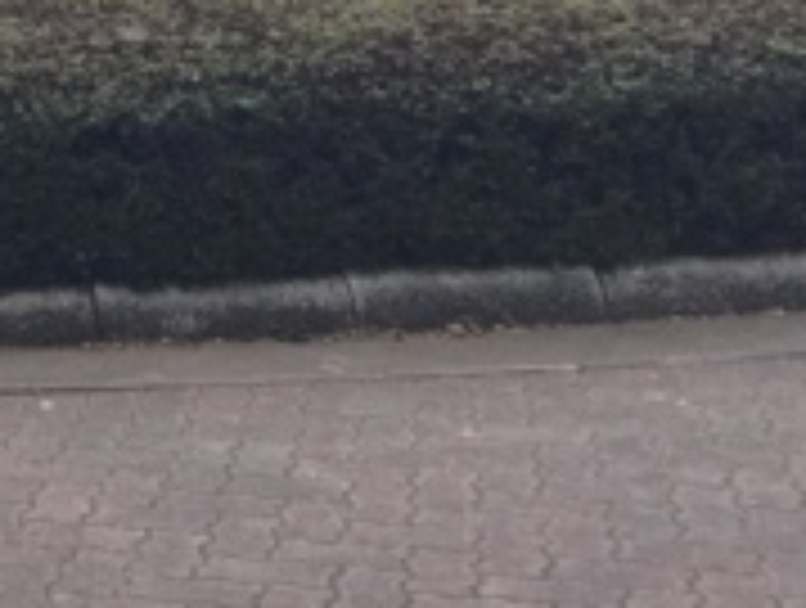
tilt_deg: +1.3
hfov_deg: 19.0
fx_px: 2263
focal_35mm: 97
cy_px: -338
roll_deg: +0.9
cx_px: -176
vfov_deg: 14.2
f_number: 2.2
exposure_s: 1/60
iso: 40
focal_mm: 4.15
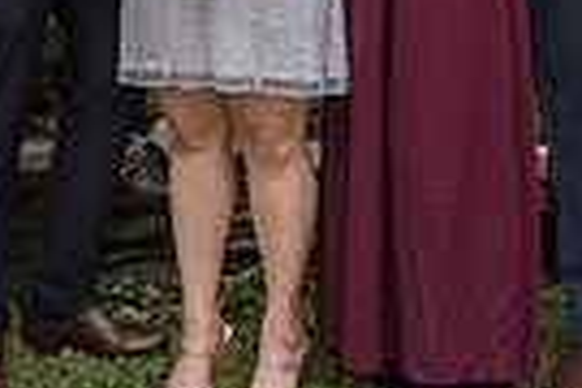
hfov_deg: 18.3
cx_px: 145
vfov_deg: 11.5
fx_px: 1794
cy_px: -298
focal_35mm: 111
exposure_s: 1/125
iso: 500
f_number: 4
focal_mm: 24
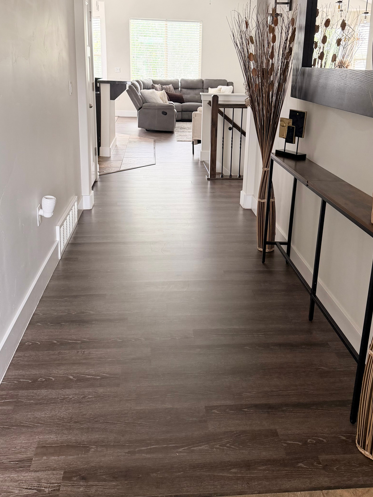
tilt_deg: -14.6
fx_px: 474
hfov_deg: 42.9
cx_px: 201
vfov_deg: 54.8
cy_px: 189
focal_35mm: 33
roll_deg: -1.3
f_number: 1.78
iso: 200
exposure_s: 1/60
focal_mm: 6.76
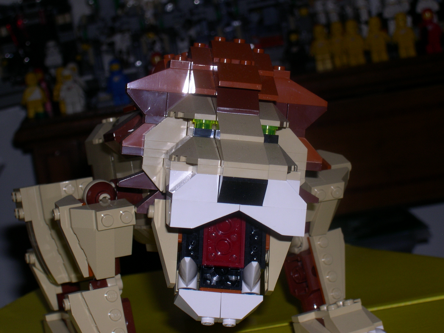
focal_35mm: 102
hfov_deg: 19.3
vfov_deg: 14.5
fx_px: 1308
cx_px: 222
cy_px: 166
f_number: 13
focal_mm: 21.6
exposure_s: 1/60
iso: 100
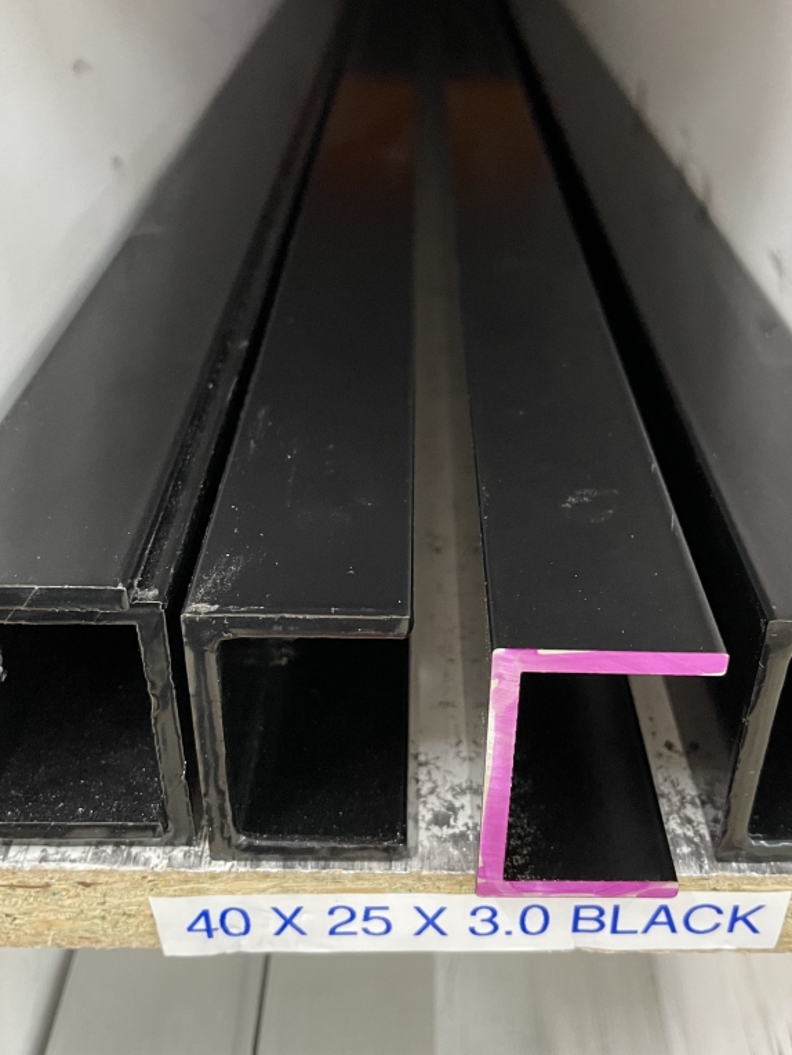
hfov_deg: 41.7
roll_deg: -0.6
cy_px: 474
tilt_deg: -31.1
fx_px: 1037
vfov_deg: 53.9
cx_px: 446
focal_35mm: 34
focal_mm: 4.2
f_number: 1.6
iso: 500
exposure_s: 1/50
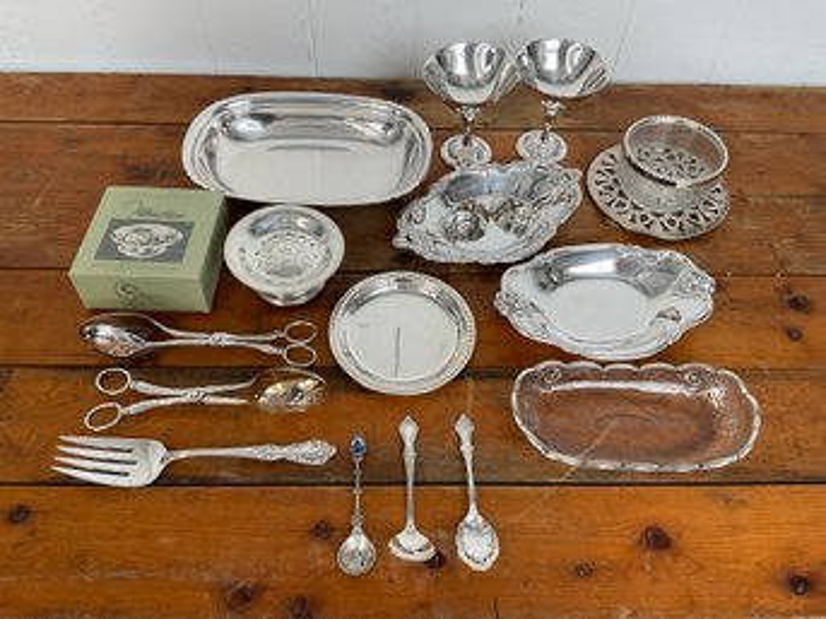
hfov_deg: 61.7
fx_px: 692
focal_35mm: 29
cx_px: 413
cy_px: 310
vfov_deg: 48.2
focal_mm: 3
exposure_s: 1/122
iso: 32
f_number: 1.8
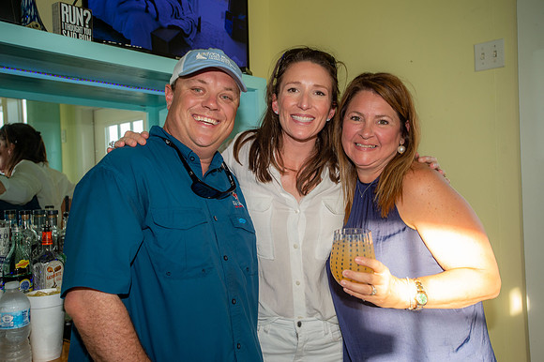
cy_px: 181
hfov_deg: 58.7
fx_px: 483
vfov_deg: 41.1
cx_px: 272
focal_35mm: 32
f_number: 5
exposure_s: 1/60
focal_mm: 32
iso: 200
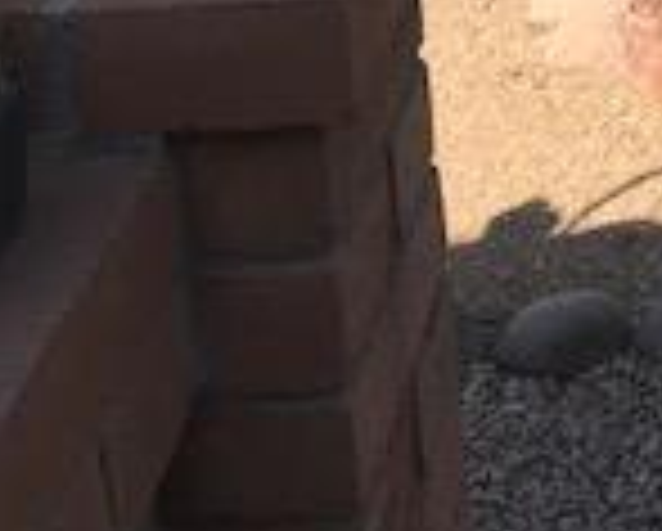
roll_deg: +2.1
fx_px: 2335
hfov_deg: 15.1
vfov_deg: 12.4
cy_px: -230
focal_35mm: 119
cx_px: 964
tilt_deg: -14.2
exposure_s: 1/2336
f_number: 1.8
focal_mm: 3.99
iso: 20
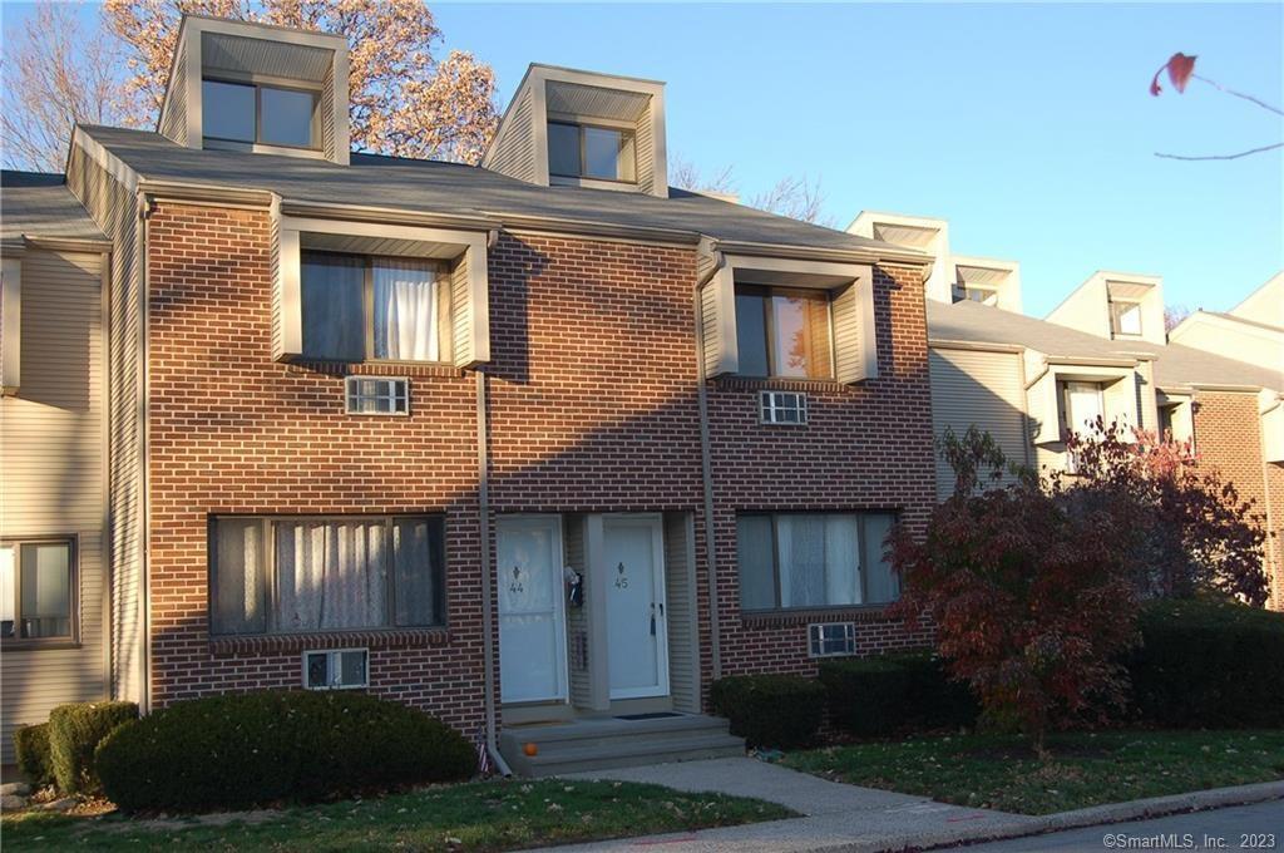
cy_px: 426
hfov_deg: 49.6
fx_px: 1389
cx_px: 642
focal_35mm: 39
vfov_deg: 34.1
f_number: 6.3
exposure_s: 1/160
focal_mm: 26
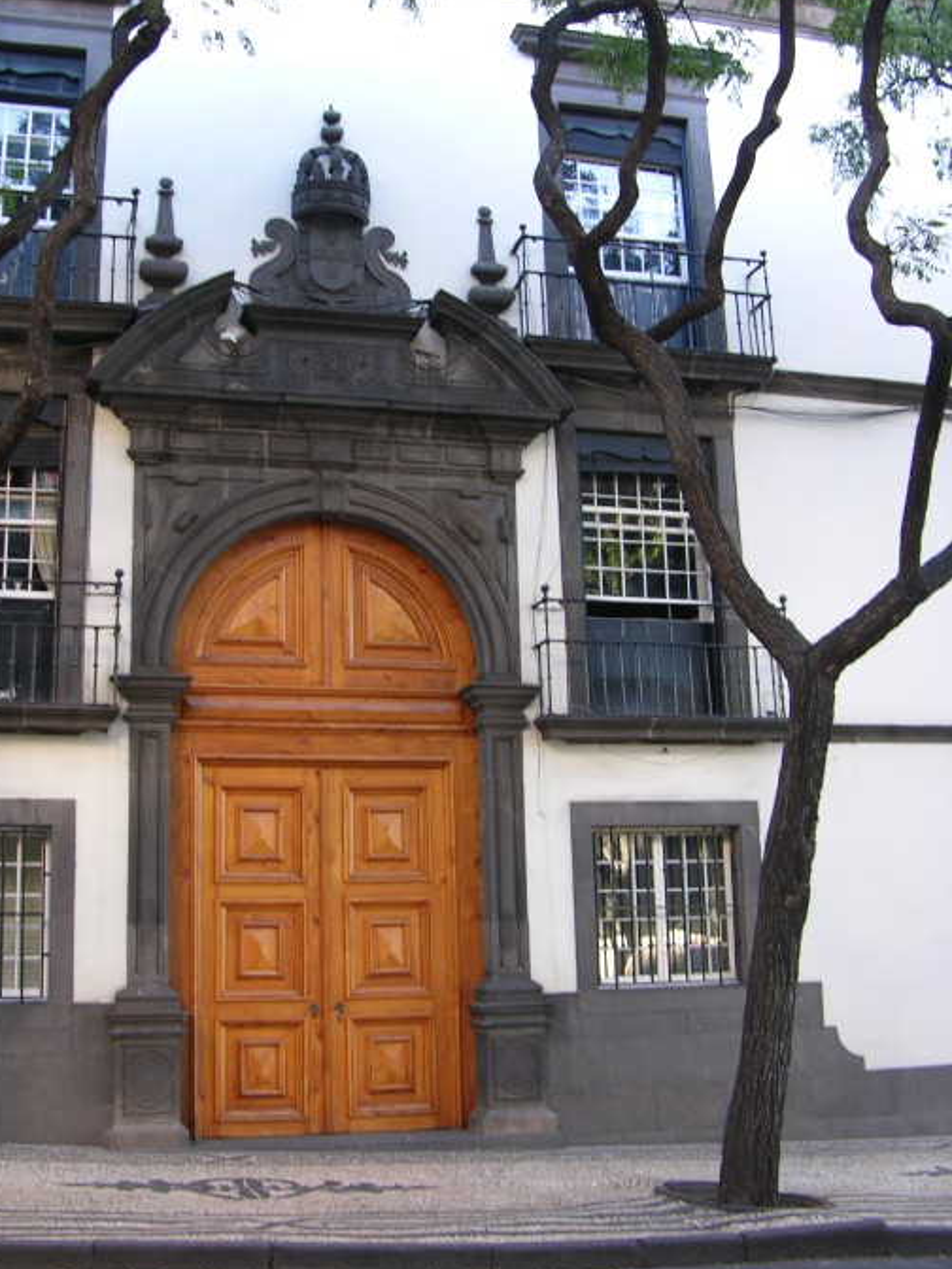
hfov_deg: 35.9
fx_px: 1467
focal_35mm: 40
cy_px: 597
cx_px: 410
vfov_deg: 46.8
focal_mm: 8.9
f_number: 2.8
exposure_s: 1/14.4
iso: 50
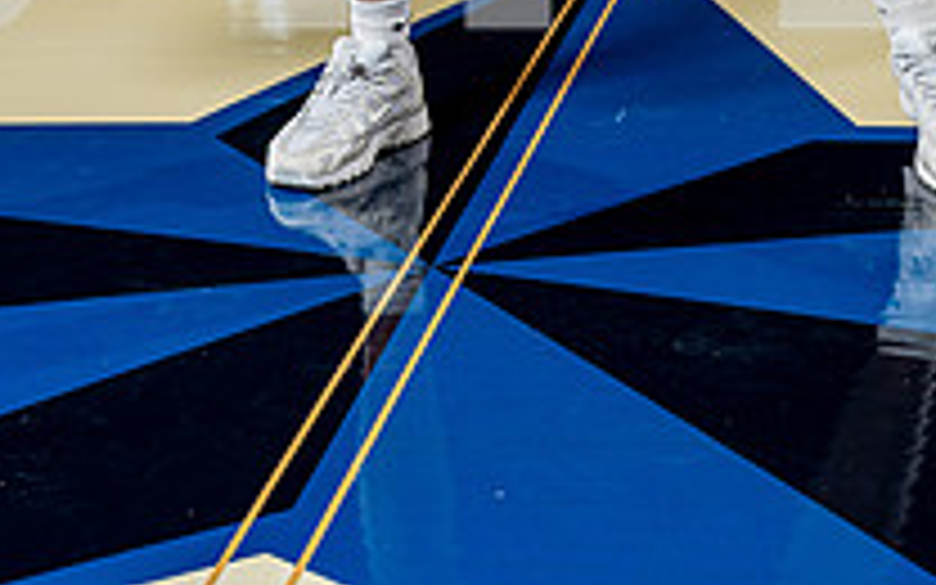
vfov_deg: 11.4
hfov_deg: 19.3
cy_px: -423
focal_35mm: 108
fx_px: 2755
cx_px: 423
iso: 640
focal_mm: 49
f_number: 5.6
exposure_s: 1/250
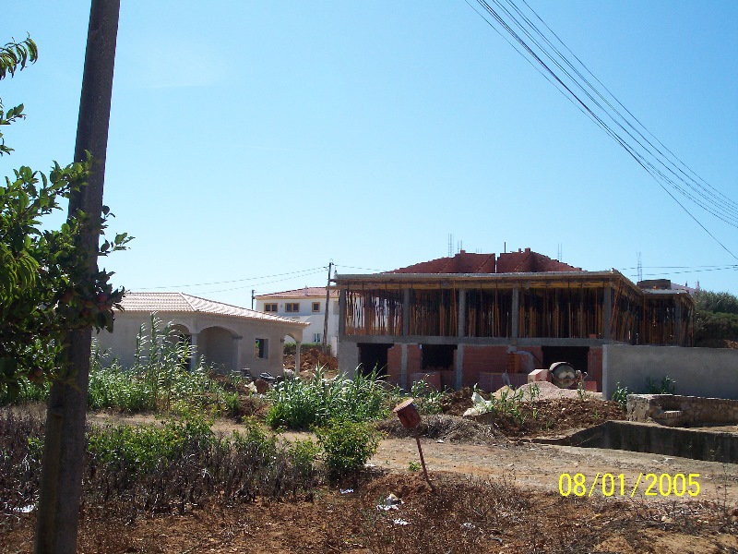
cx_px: 369
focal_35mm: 38
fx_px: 810
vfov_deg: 37.7
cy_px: 277
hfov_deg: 49.0
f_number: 4.8
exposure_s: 1/700
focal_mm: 8
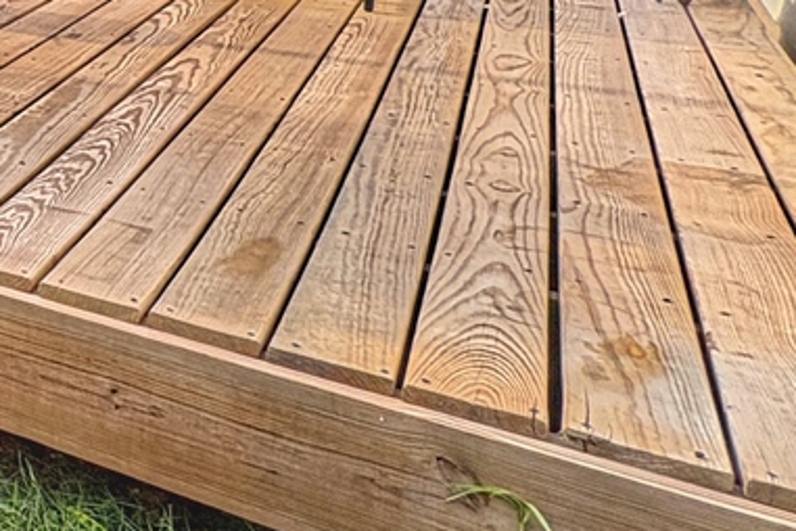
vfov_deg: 23.0
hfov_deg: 21.4
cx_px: -673
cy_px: -73
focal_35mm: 55
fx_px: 1216
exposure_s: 1/1477
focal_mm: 2.22
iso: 64
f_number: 2.2
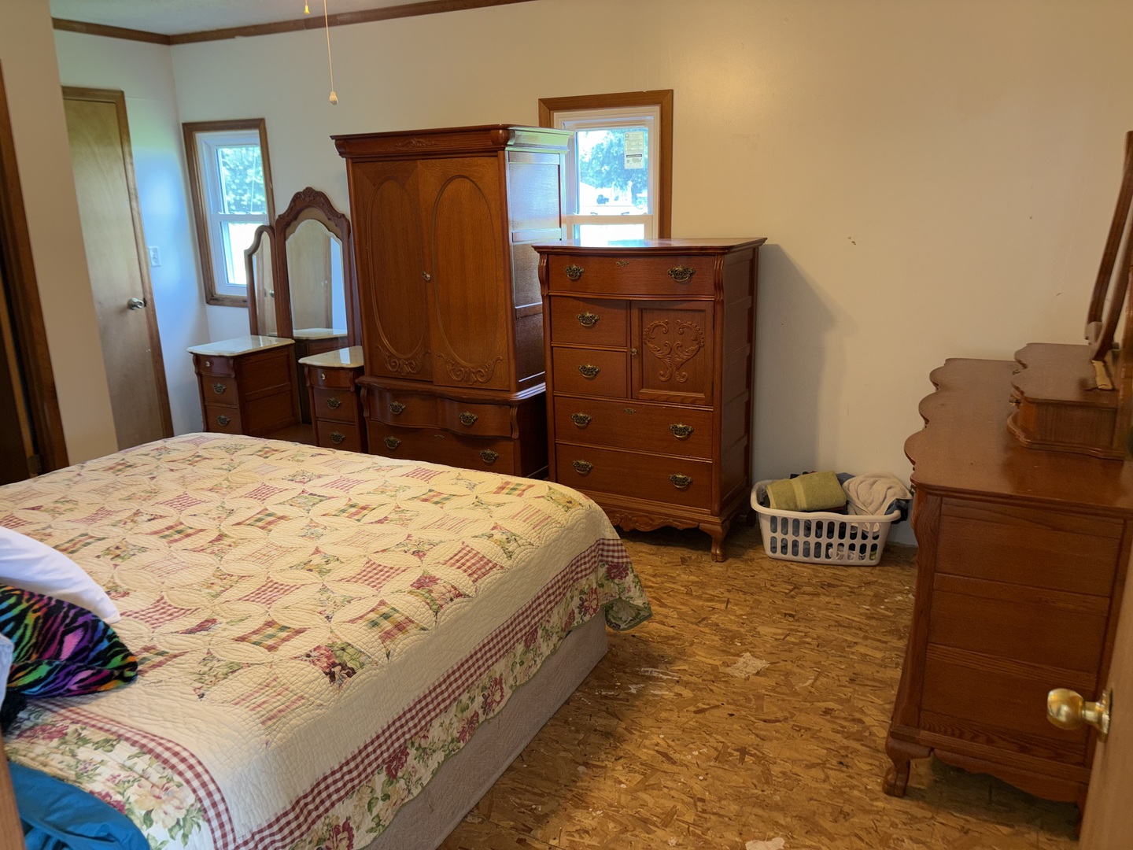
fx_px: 851
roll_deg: +1.1
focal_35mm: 26
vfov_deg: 53.1
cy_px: 425
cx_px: 566
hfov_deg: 67.3
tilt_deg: -15.9
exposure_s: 1/24
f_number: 1.6
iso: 32
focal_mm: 5.96
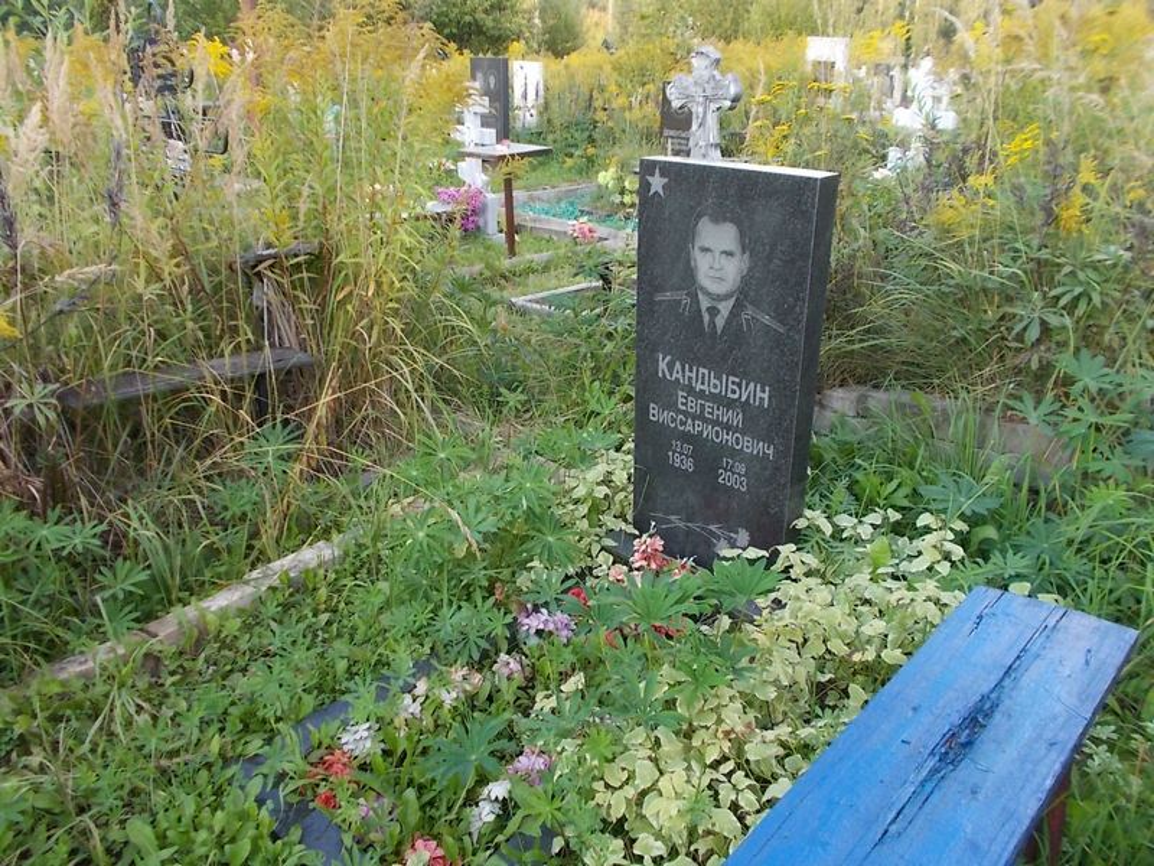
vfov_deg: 53.1
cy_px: 433
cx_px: 577
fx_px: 867
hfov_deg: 67.3
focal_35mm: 26
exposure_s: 1/80
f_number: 3.2
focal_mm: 4.6
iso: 80
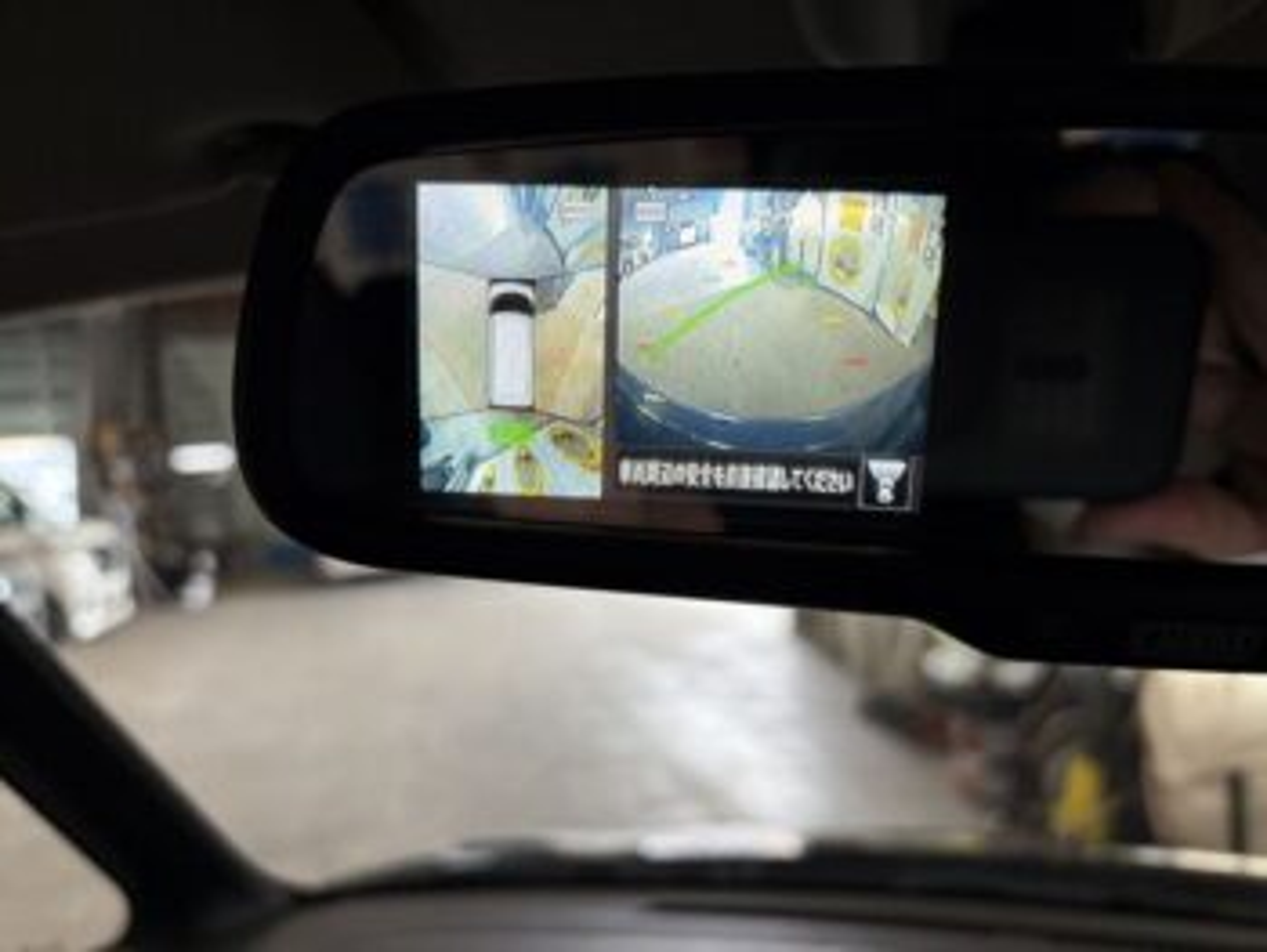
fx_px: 952
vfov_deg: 53.1
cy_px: 476
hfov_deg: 67.3
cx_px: 634
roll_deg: +2.7
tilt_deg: -1.3
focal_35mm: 26
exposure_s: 1/119
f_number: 1.6
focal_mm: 5.96
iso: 125
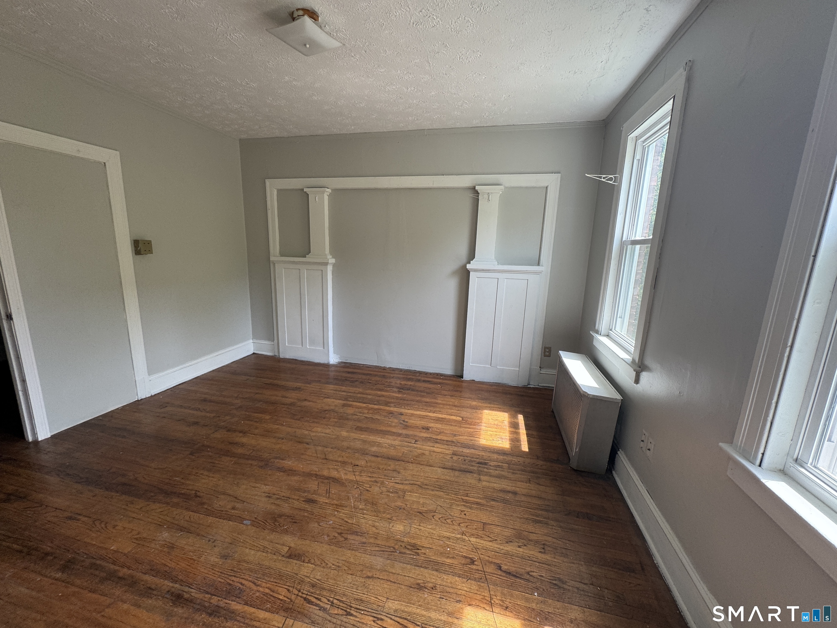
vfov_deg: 85.7
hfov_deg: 102.1
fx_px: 339
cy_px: 314
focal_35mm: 14
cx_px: 418
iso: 80
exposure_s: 1/99
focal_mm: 2.22
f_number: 2.2
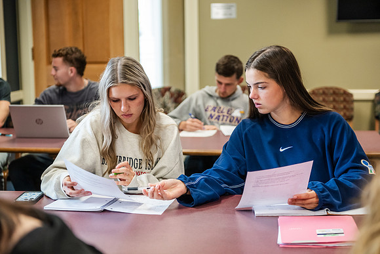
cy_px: 127
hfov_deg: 28.8
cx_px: 190
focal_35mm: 70
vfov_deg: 19.5
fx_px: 739
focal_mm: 70
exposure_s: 1/200
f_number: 2.8
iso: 2000
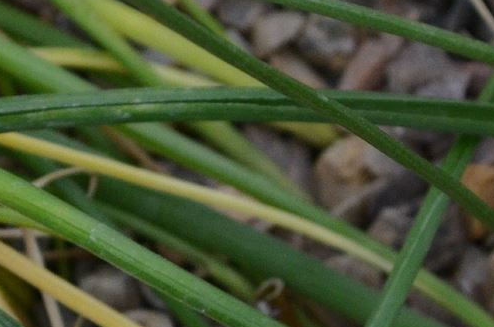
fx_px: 4600
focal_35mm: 336
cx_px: 35
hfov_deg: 6.1
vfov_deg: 4.1
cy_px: 142
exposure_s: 1/200
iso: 1250
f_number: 5.6
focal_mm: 52
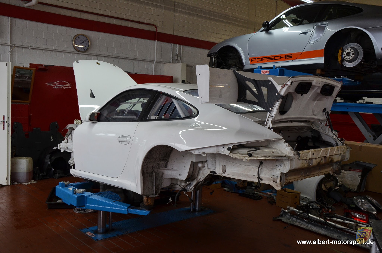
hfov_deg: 55.2
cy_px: 126
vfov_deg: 38.2
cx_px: 191
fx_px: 365
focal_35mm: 34
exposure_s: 1/60
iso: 450
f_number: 5.6
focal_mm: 23
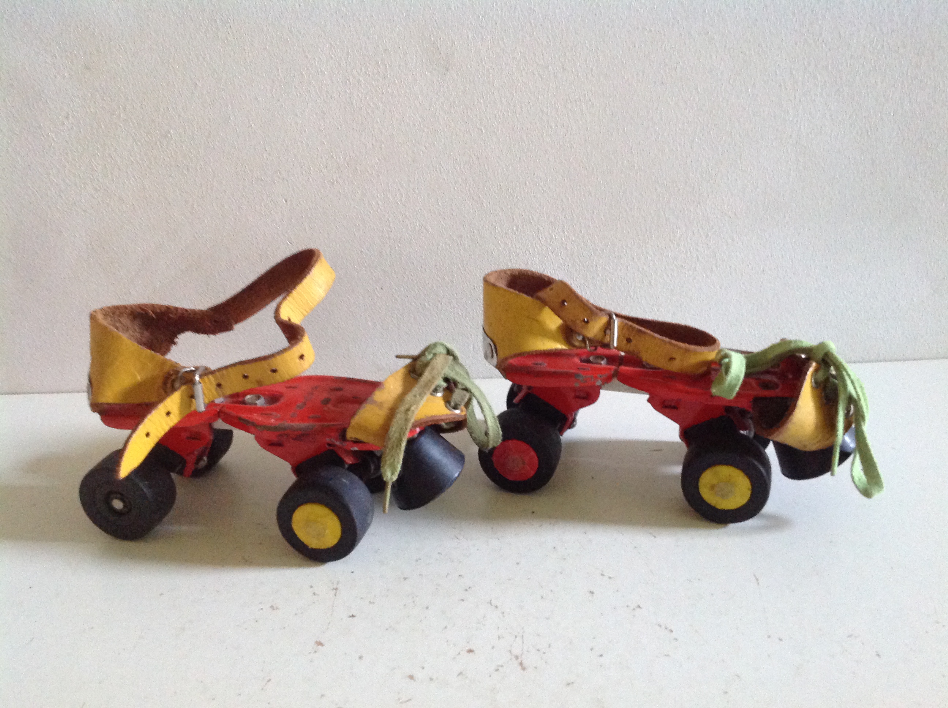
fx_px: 957
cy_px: 354
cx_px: 474
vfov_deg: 40.6
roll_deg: +1.7
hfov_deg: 52.7
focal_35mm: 35
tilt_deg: -21.9
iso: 400
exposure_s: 1/15
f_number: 2.4
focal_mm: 4.28
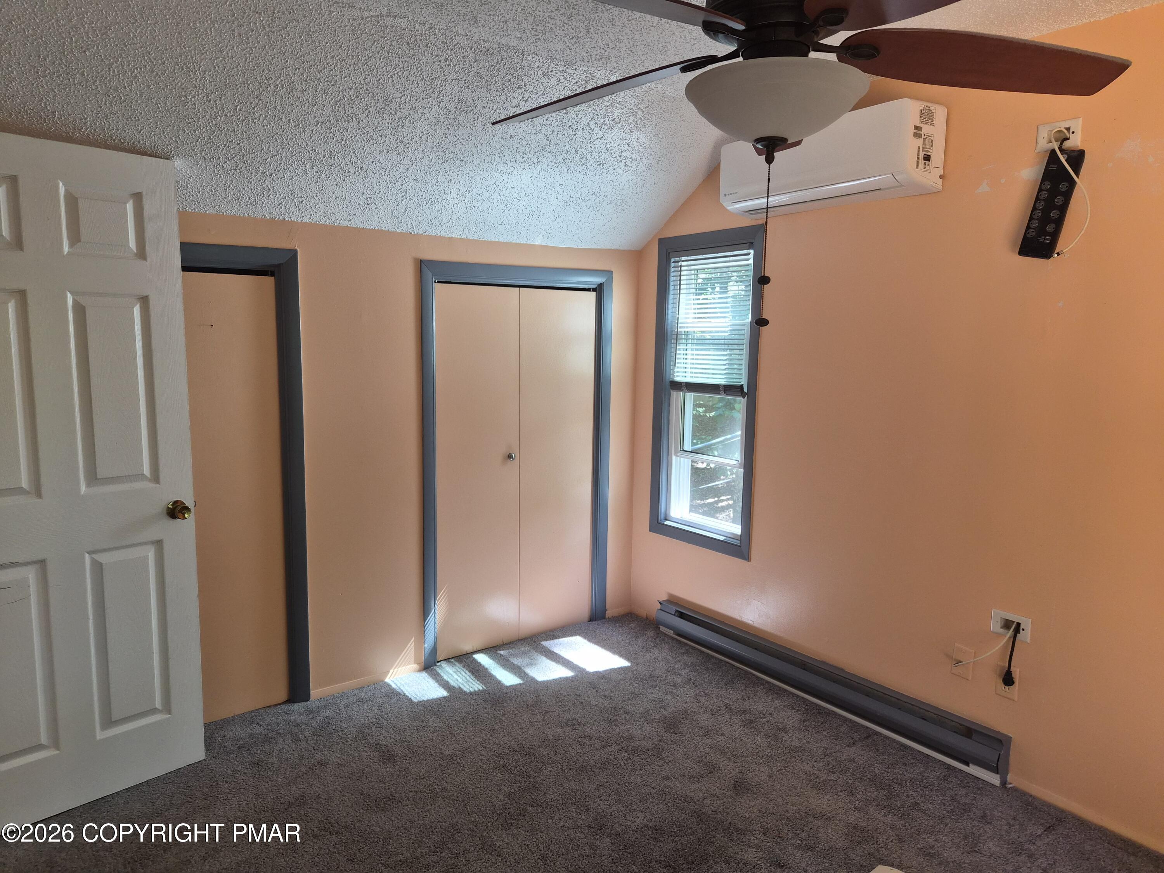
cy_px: 436
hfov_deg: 73.9
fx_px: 773
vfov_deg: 58.9
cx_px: 582
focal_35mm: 23
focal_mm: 5.4
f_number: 1.8
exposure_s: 1/120
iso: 160
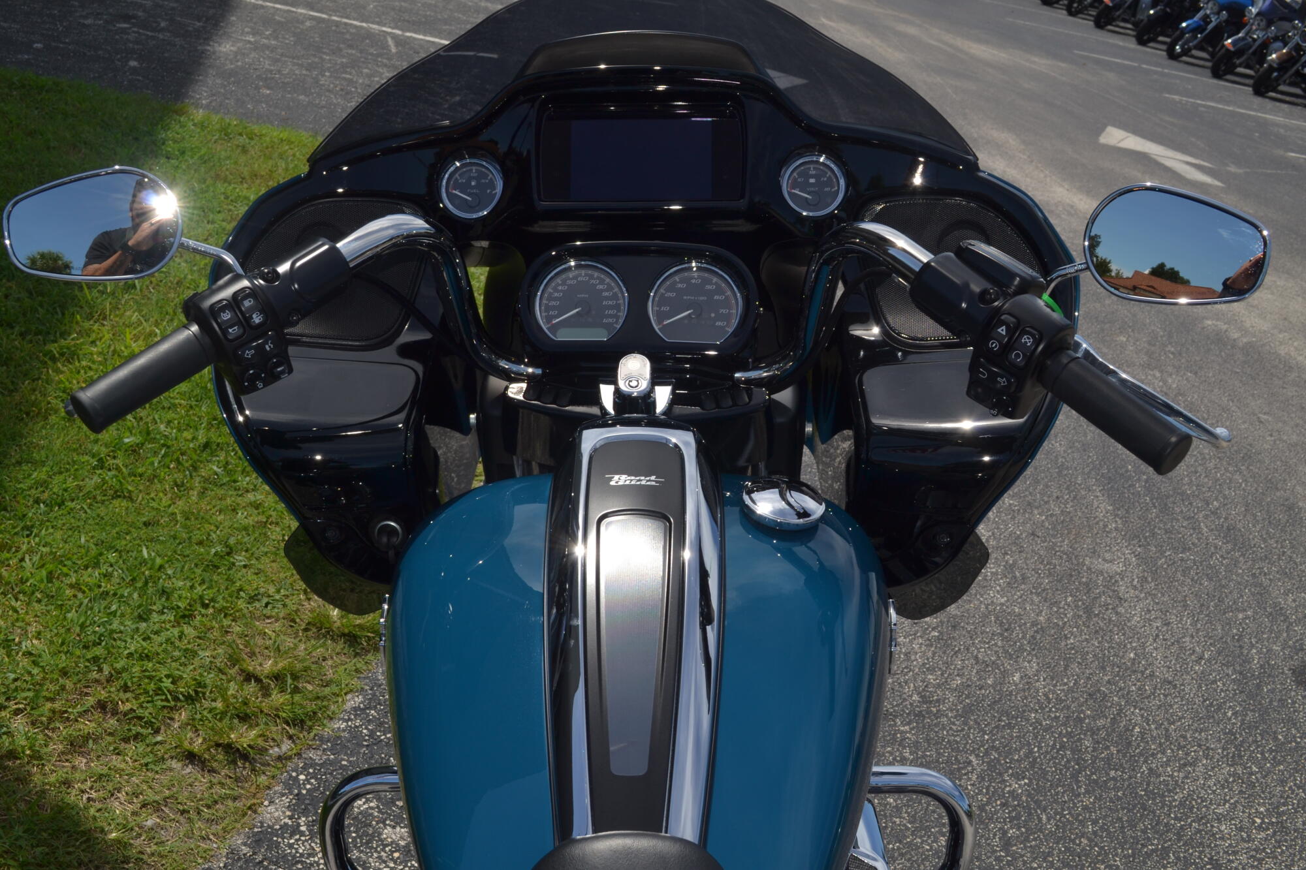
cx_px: 653
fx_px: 1523
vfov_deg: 31.9
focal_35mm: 42
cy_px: 435
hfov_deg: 46.4
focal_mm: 28
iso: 100
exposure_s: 1/200
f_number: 11
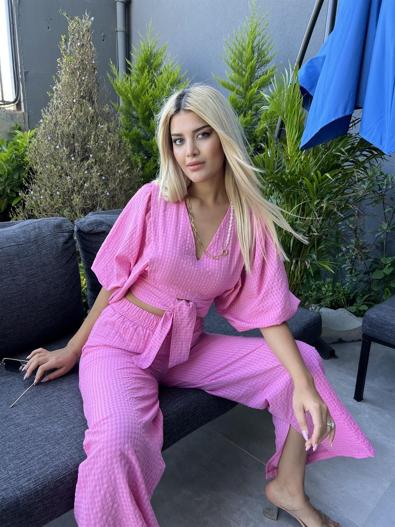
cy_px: 264
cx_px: 198
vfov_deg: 67.3
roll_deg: -2.8
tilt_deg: -17.0
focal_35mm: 26
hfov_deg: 53.1
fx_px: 396
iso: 32
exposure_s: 1/143
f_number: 1.5
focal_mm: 5.7
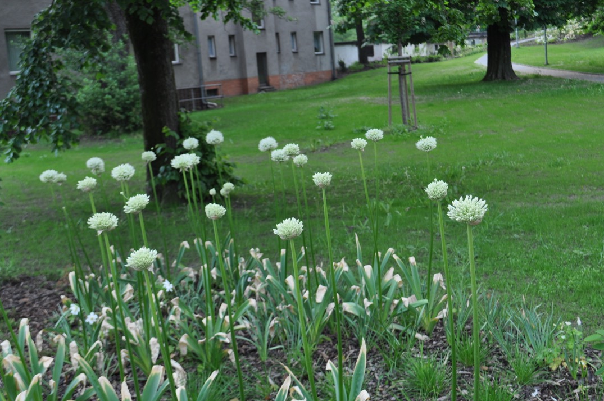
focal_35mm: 50
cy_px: 185
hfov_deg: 39.6
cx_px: 337
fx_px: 838
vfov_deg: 26.9
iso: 200
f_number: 5.6
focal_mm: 28
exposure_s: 1/125
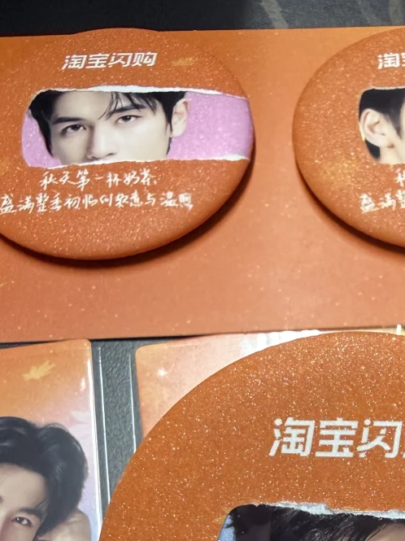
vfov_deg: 32.8
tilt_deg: -65.0
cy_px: 578
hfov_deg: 27.0
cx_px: 364
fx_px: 812
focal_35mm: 52
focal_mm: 2.22
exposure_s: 1/50
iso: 400
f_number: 2.2
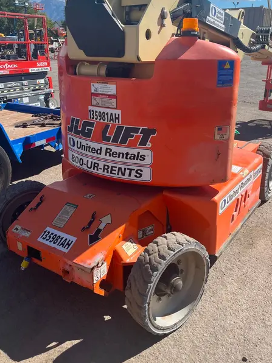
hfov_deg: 44.1
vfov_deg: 56.6
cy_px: 154
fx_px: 335
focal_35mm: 32
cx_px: 147
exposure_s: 1/2899
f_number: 1.6
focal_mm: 5.1
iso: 50
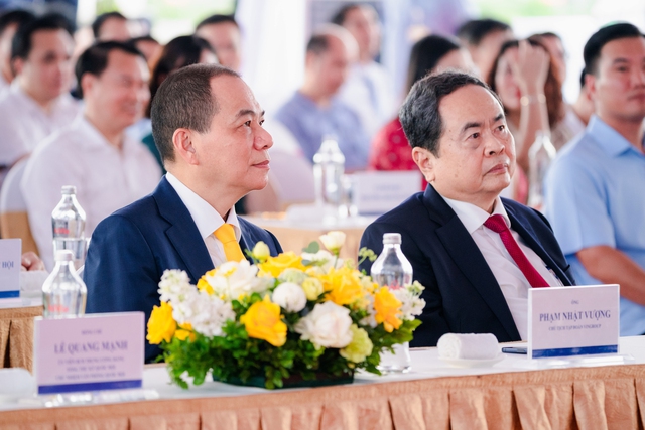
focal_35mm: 300
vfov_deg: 4.6
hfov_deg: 6.9
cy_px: 215
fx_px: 5376
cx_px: 322
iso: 3200
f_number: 5.6
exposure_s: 1/320
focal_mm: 300
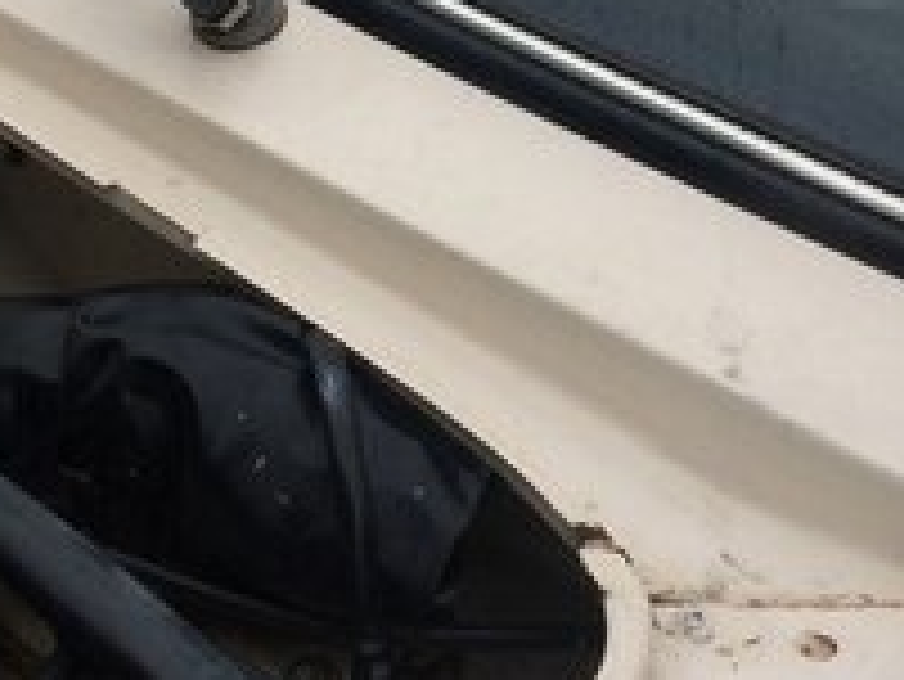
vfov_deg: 14.7
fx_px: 2482
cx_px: 247
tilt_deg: -24.5
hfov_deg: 20.5
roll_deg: -0.6
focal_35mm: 95
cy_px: -277
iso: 32
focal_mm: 4.15
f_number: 2.2
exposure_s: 1/189
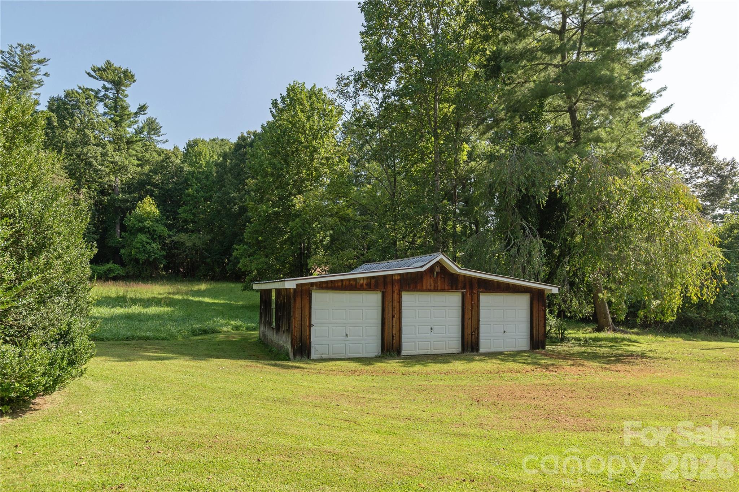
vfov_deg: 57.1
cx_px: 370
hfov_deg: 78.6
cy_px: 246
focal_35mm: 22
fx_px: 451
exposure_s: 1/640
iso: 320
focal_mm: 22
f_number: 7.1
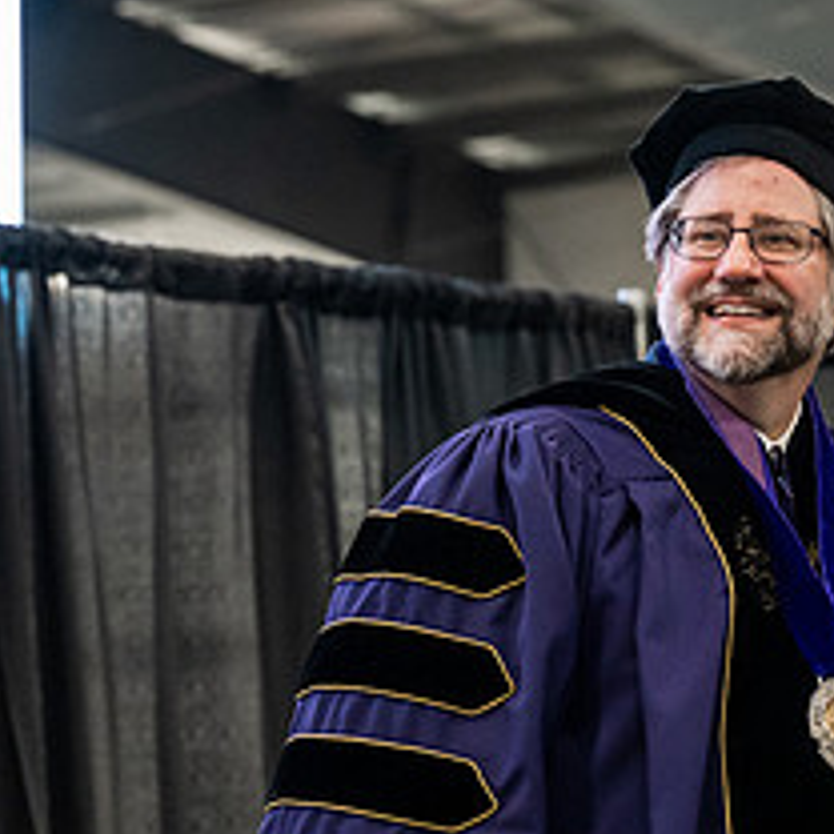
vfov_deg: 8.6
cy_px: 632
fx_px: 5561
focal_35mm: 204
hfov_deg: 8.5
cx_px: 770
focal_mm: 86
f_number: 4.5
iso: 4000
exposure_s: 1/200
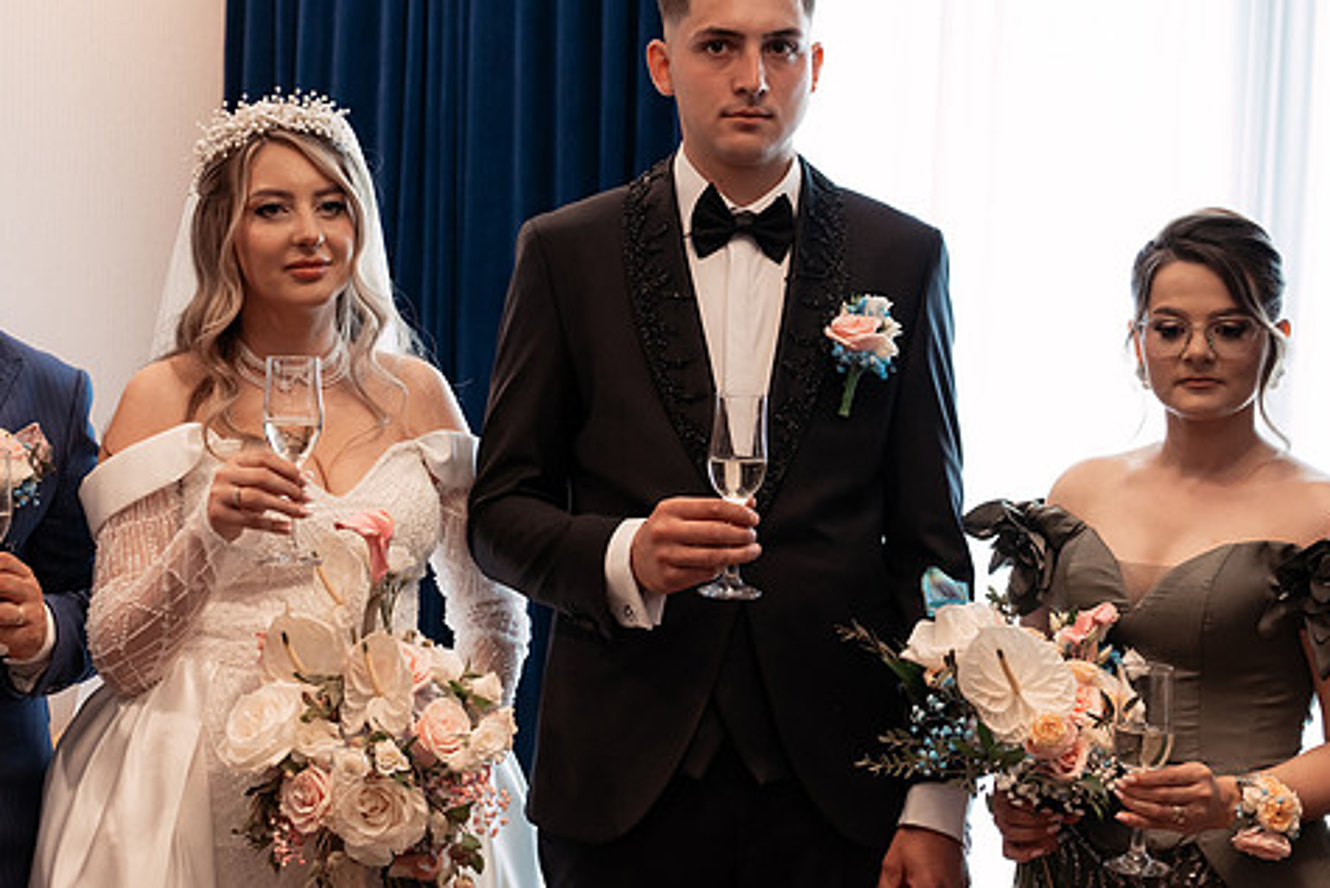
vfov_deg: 22.3
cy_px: 450
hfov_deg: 32.8
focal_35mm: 61
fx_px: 2254
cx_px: 546
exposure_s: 1/250
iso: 1600
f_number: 3.2
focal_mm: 45
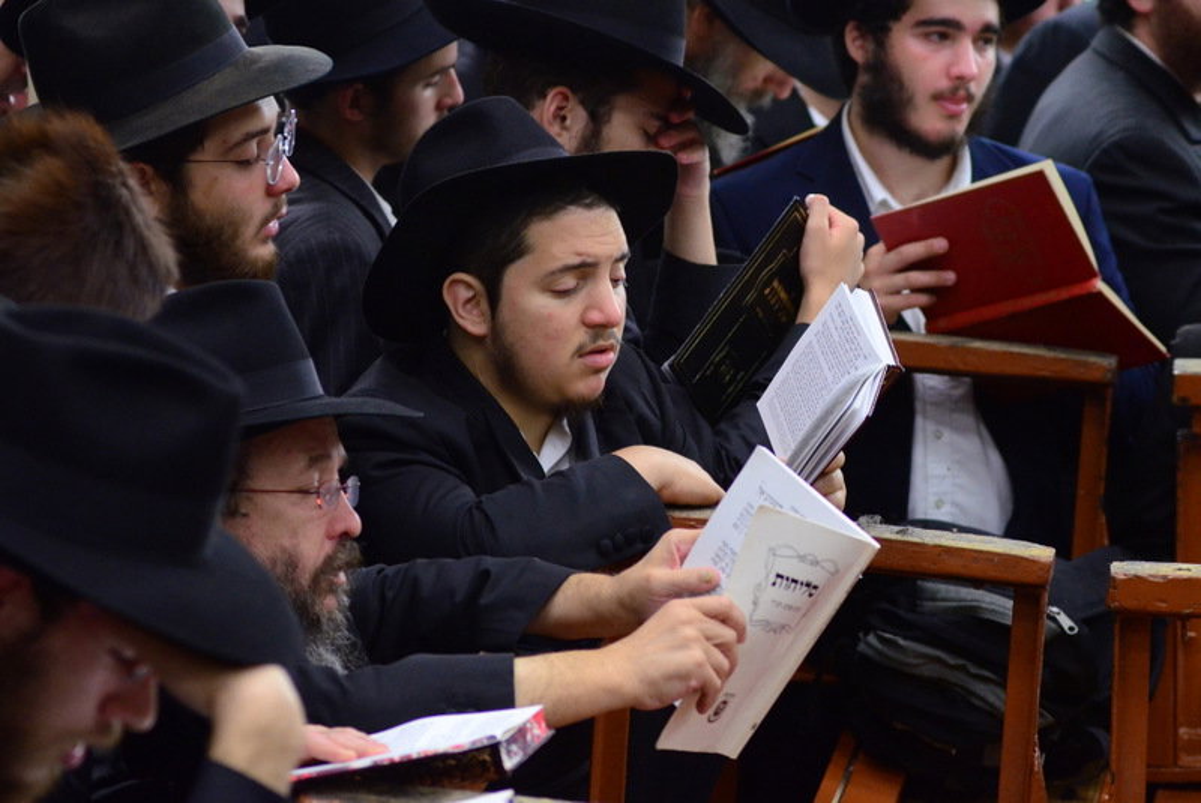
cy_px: 402
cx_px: 600
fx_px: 4608
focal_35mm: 138
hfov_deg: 14.8
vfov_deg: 10.0
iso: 2000
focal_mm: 92
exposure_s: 1/125
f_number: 4.5
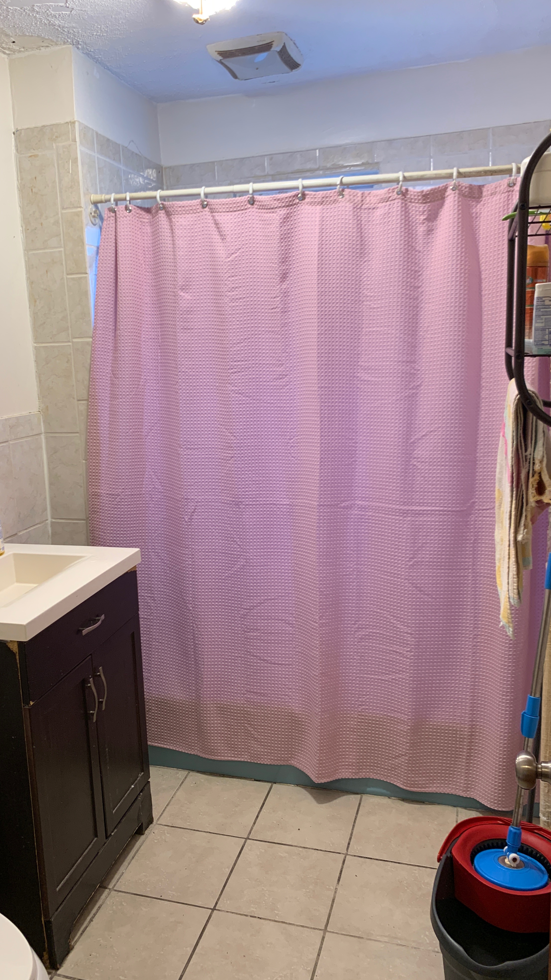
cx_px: 229
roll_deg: +2.7
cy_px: 493
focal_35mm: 29
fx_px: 753
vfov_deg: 66.1
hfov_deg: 40.1
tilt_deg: -7.8
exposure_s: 1/60
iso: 50
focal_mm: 4.25
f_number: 1.8
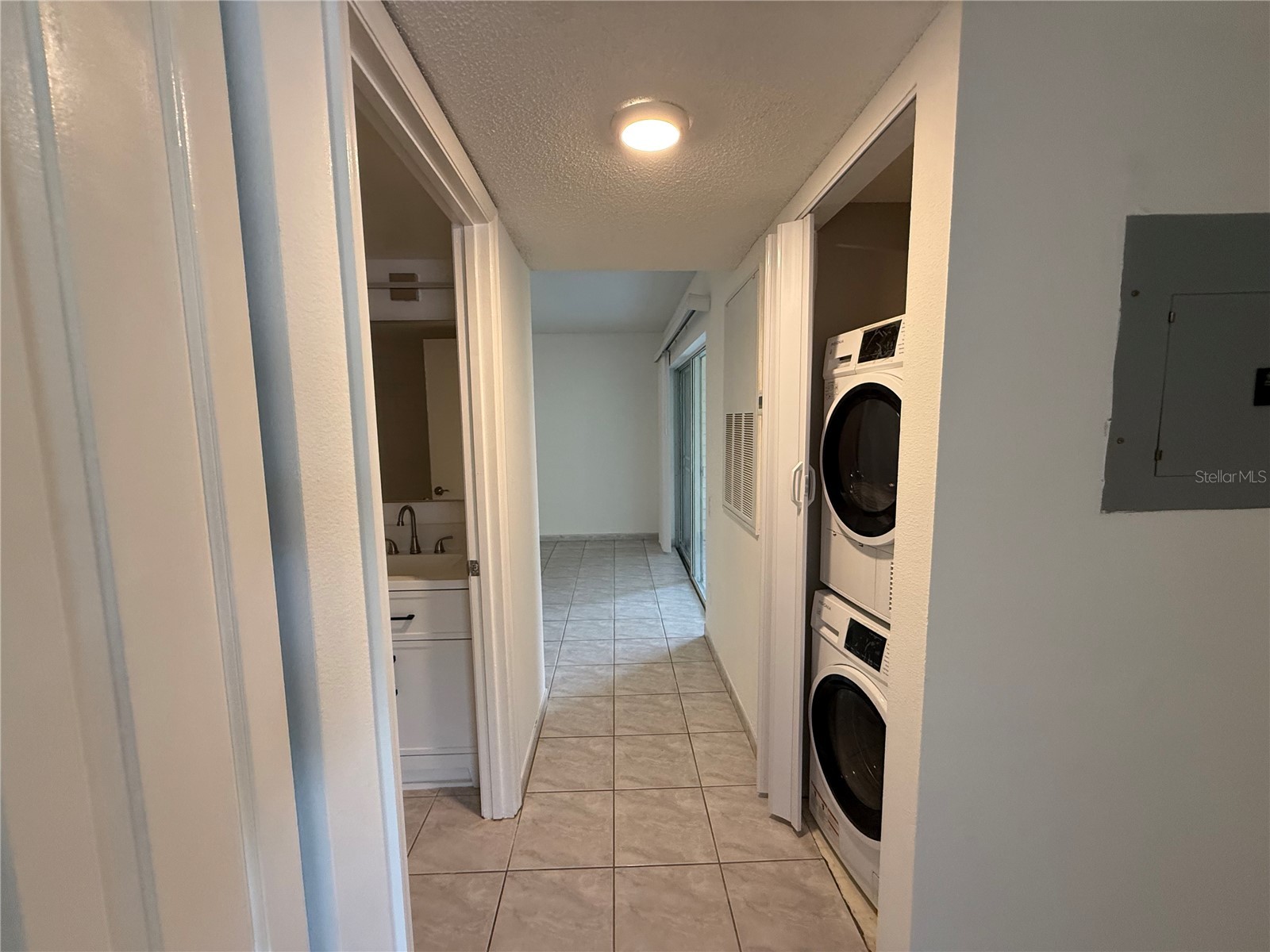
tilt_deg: -5.2
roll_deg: +1.5
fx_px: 514
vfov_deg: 85.7
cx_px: 635
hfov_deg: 102.1
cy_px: 476
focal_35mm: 14
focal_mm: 2.22
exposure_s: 1/99
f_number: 2.2
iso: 250
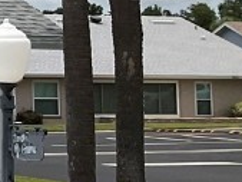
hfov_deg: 9.1
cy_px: -11
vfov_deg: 8.4
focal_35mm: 176
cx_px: -471
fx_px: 1231
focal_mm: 3
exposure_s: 1/4785
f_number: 1.8
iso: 16
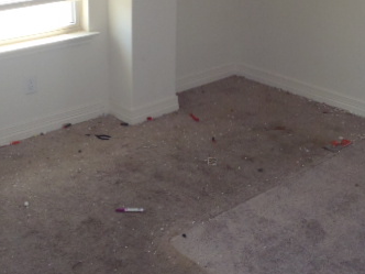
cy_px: 43
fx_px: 569
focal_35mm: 54
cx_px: 192
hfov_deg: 35.5
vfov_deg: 26.4
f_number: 3.9
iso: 250
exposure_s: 1/30
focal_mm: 5
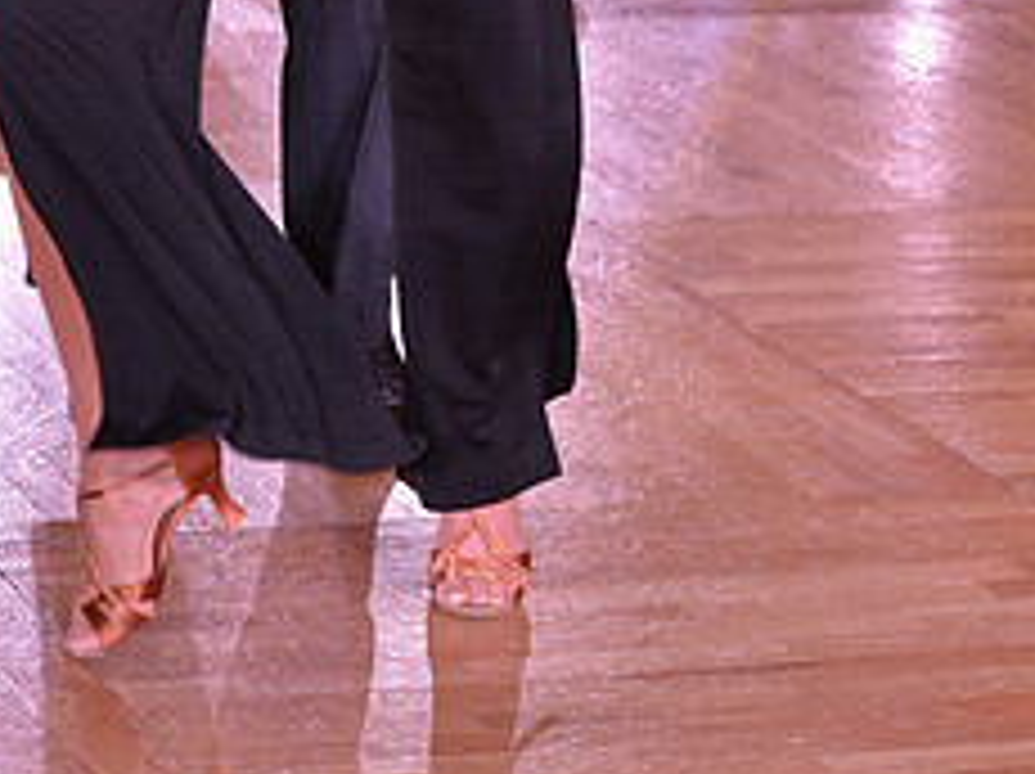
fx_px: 5436
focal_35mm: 182
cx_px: 322
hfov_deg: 10.9
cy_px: -342
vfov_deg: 8.0
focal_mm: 75
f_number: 6.3
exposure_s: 1/250
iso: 2000
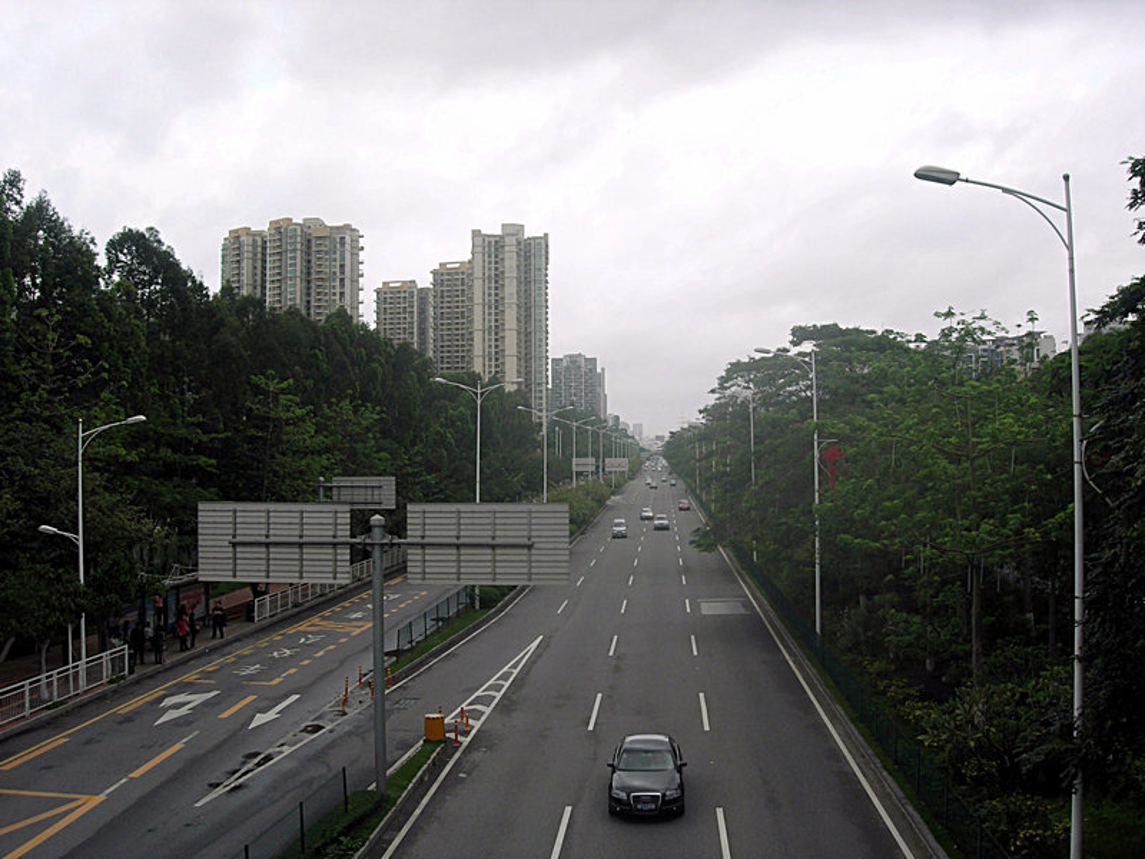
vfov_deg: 37.7
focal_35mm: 38
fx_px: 1257
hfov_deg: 49.0
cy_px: 430
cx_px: 572
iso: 64
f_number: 4.8
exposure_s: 1/185
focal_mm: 7.8
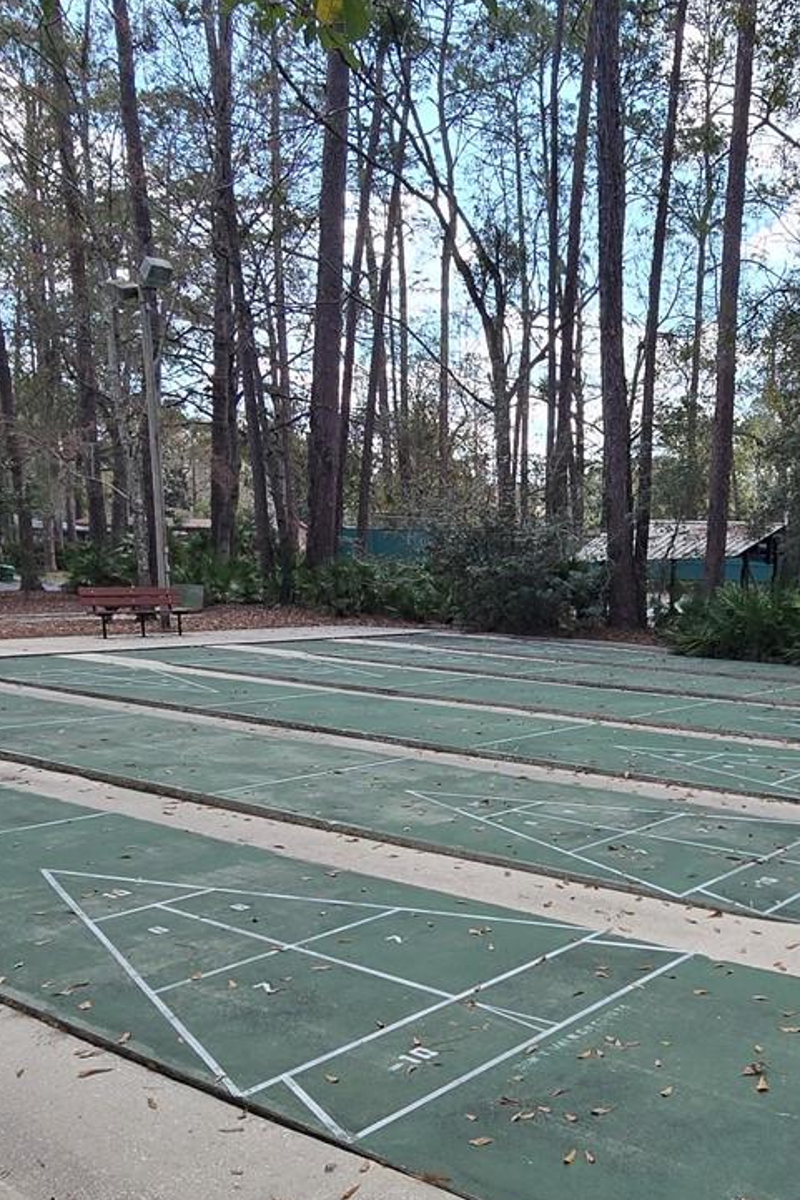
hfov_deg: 41.1
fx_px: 999
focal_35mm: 30
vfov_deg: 61.3
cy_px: 726
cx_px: 680
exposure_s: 1/720
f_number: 2.2
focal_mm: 2.2
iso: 50
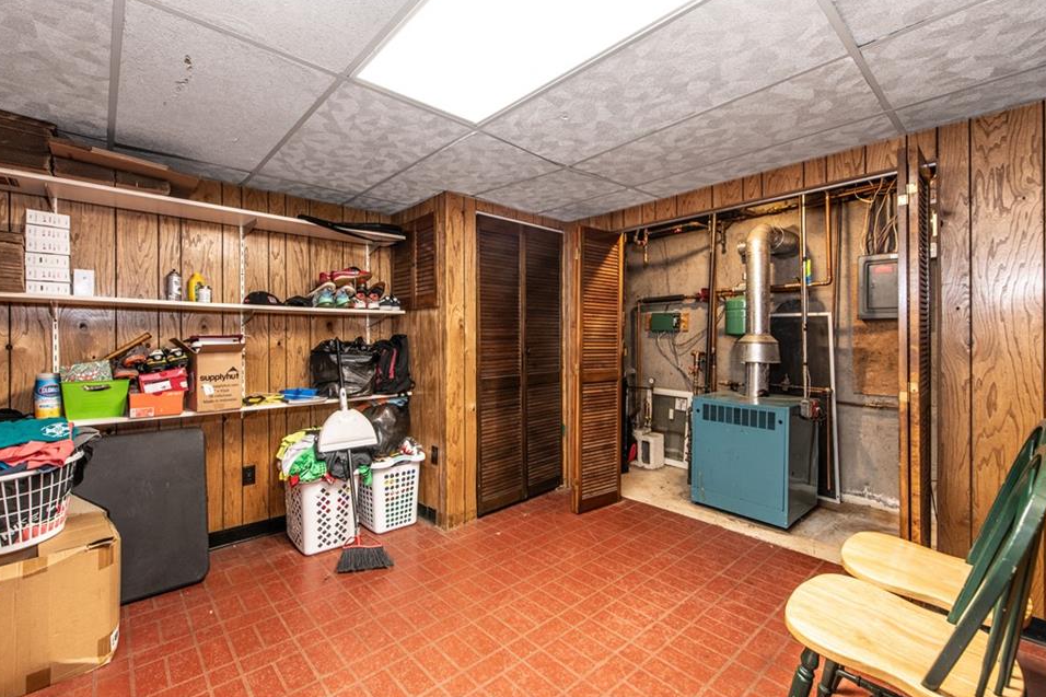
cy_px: 361
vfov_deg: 77.3
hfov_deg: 100.4
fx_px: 436
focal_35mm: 15
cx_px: 512
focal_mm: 14
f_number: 10
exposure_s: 1/3
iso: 400
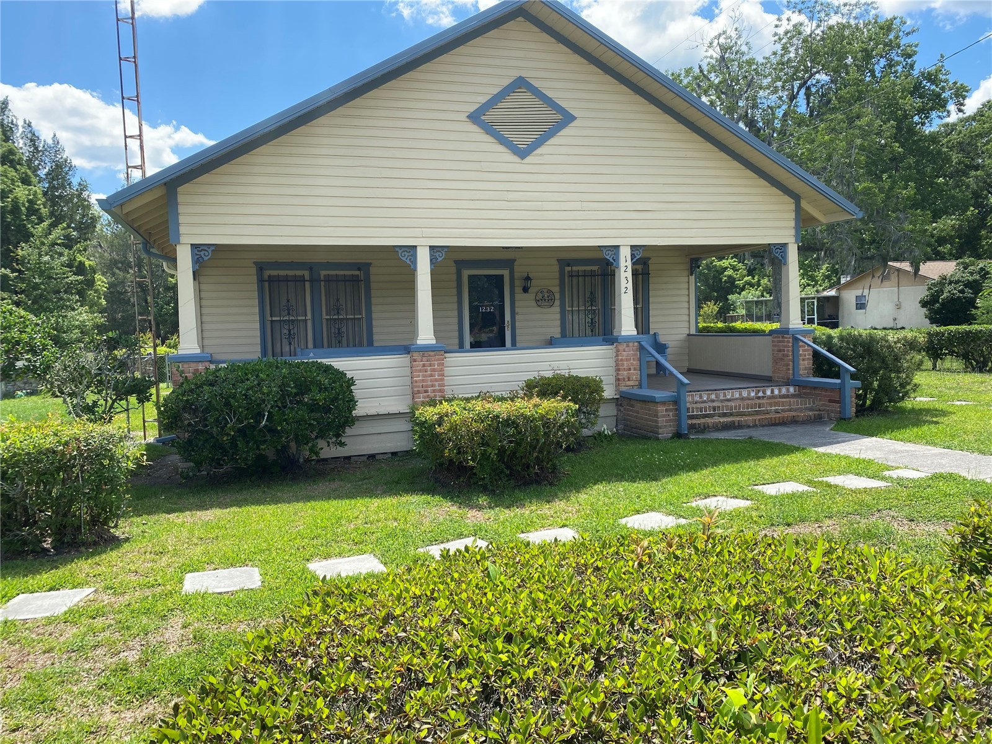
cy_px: 372
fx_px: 745
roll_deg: +3.0
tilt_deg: -2.7
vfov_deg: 53.1
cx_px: 496
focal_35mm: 26
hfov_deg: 67.3
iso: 32
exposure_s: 1/1258
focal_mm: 4.25
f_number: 1.8
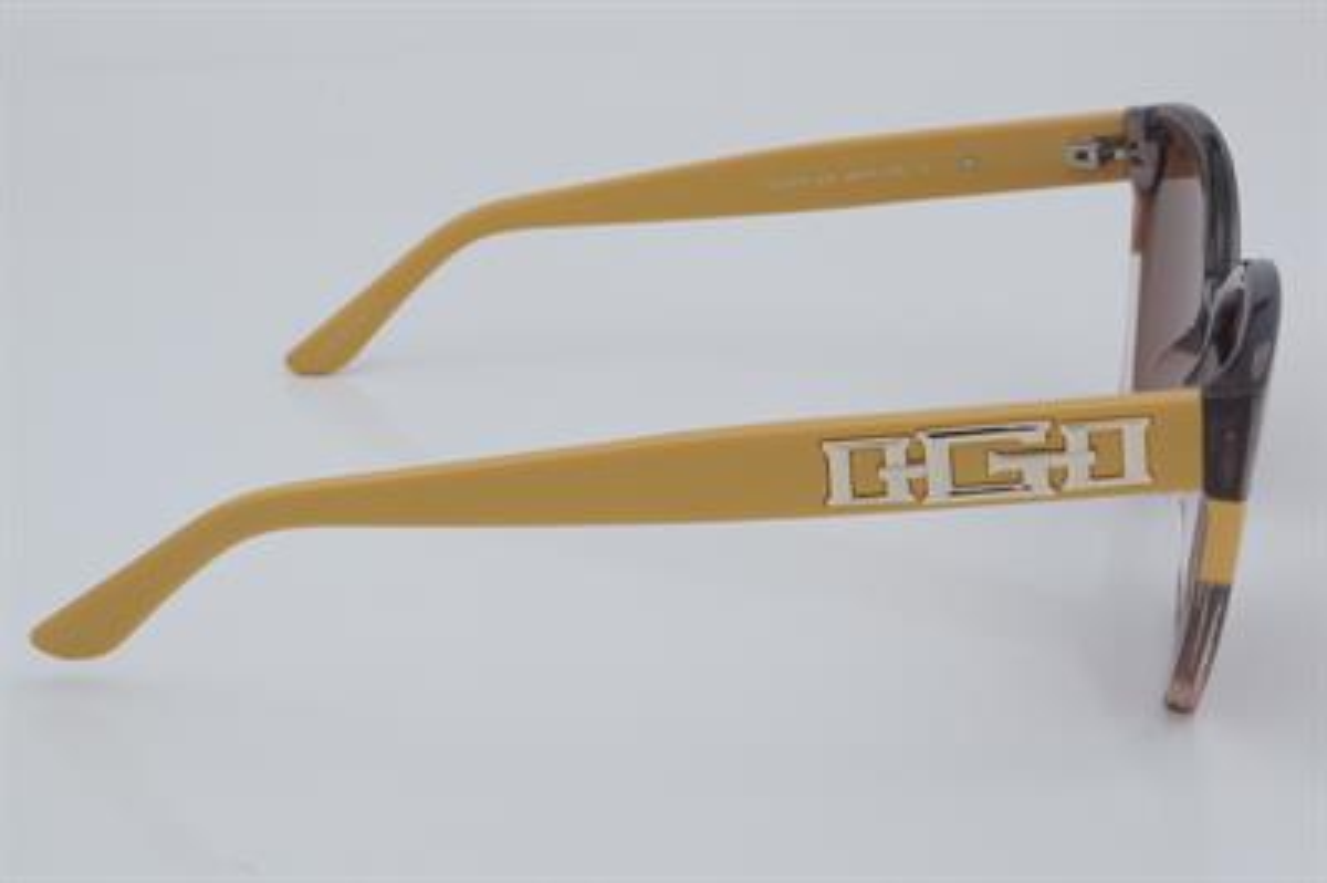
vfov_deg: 18.2
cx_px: 664
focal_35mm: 75
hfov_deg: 27.0
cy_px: 442
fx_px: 2762
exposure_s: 1/4
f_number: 32
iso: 100
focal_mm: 50
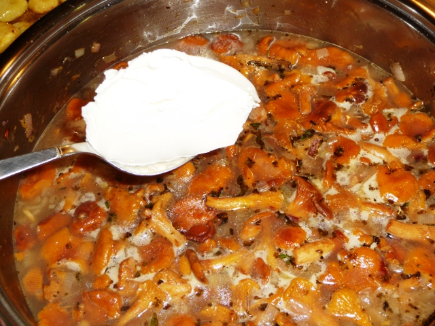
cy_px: 163
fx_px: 628
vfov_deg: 29.1
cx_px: 218
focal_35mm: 50
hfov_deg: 38.2
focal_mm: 8.5
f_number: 4.2
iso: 100
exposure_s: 1/30
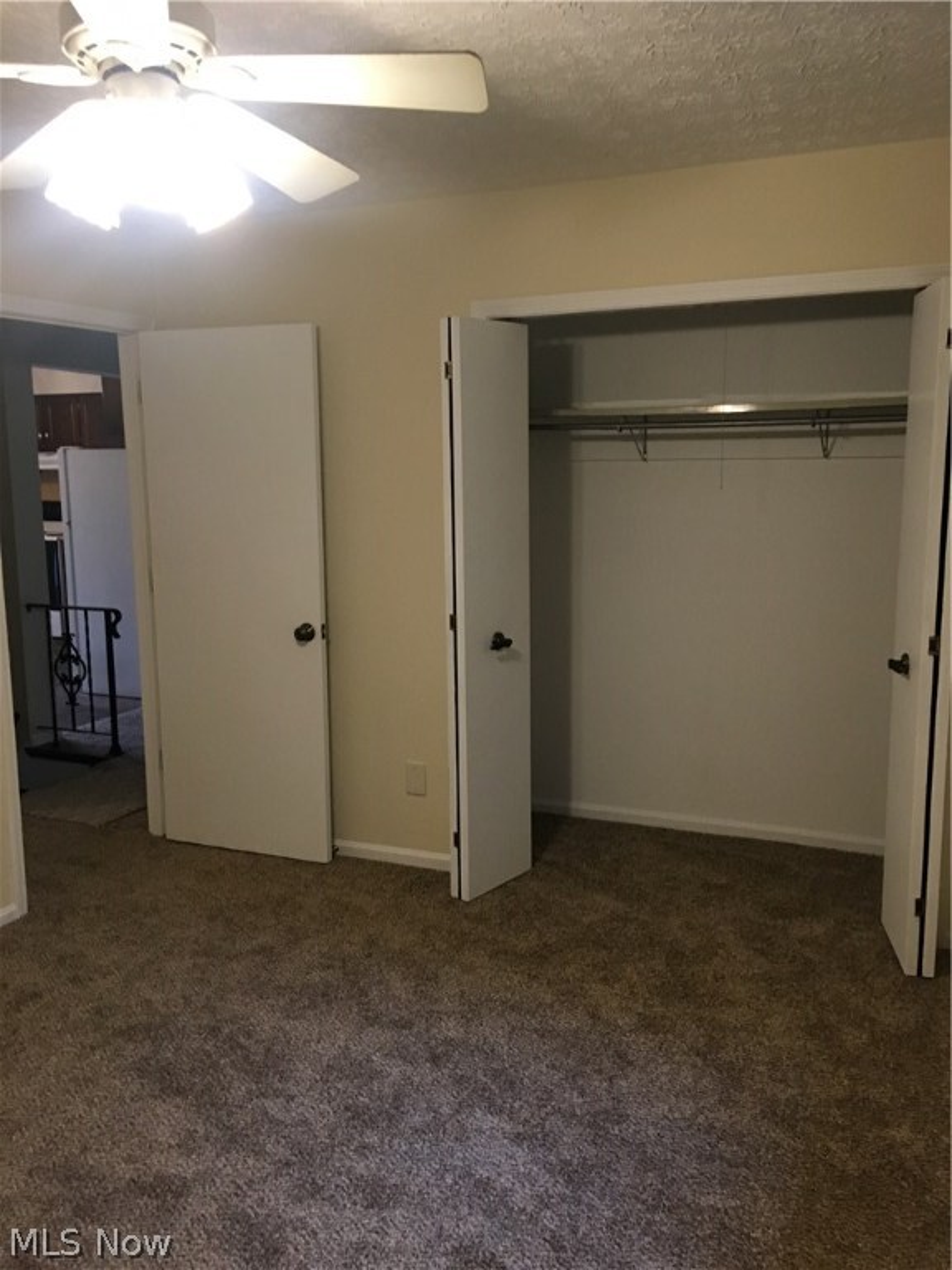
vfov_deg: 61.7
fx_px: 1063
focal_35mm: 29
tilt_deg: -9.3
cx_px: 476
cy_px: 635
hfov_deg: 48.2
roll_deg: -0.1
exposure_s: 1/30
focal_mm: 4.15
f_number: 2.2
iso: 125
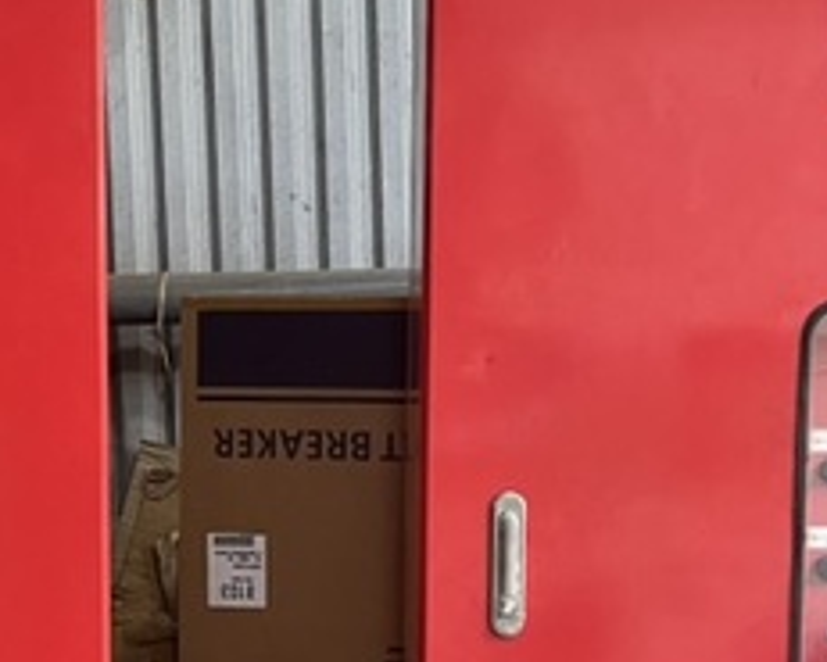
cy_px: 544
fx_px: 2155
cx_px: 190
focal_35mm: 88
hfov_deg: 21.5
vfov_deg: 17.3
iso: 125
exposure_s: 1/67
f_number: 1.6
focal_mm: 5.1
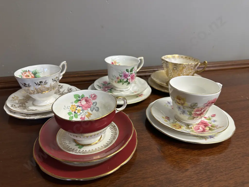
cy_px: 94
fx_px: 173
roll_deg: -1.5
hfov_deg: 71.6
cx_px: 124
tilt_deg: -25.2
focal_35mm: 24
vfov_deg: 56.8
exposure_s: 1/100
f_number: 1.78
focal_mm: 6.86
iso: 160
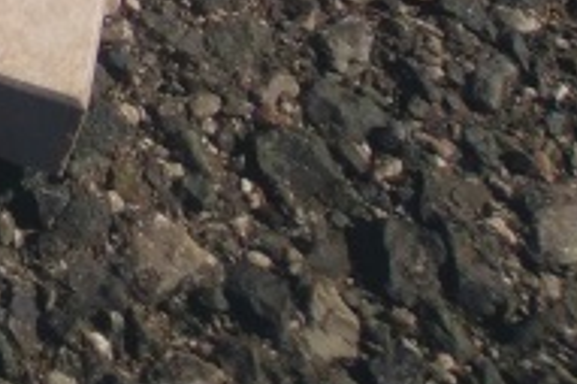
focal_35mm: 143
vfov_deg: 8.1
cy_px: -774
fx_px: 2290
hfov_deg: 9.9
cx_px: -1257
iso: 100
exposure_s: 1/2691
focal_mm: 3.59
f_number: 2
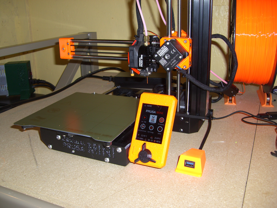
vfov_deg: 37.7
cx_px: 138
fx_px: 304
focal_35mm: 38
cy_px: 104
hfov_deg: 49.0
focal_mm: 6.2
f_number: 2.7
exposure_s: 1/60
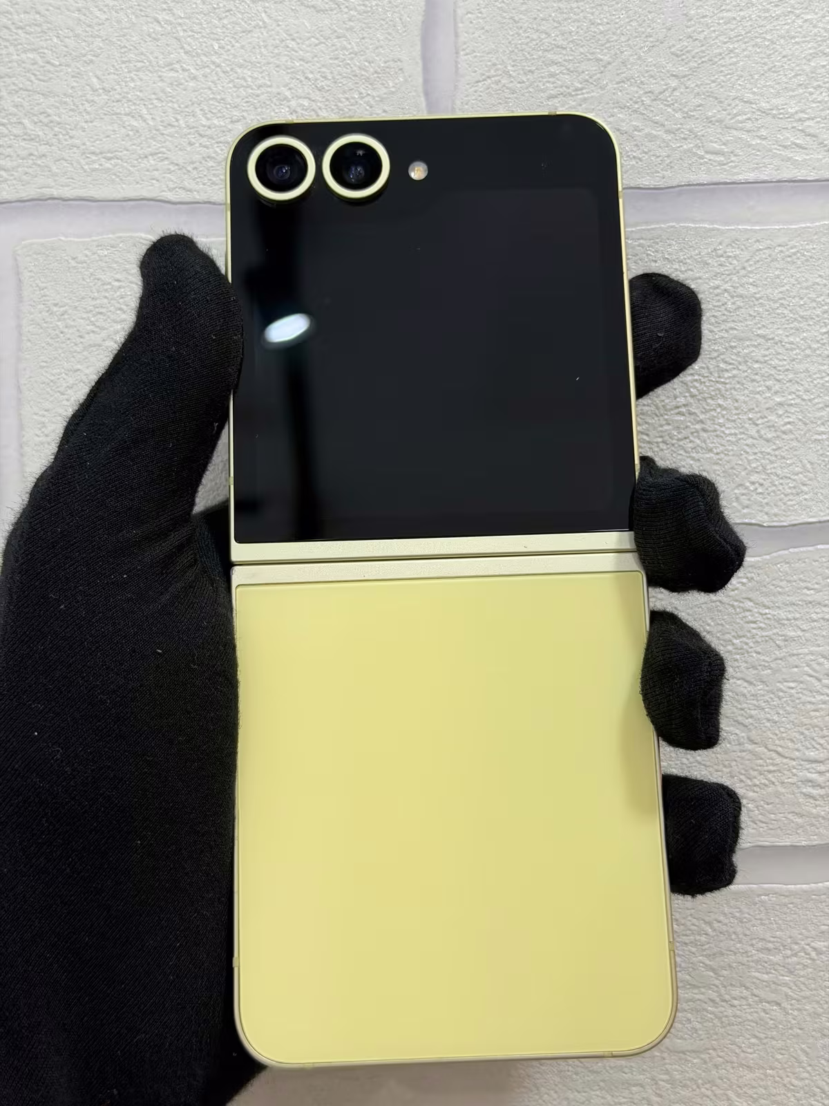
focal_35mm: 48
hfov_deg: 30.3
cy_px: 553
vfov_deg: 39.7
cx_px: 414
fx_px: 1533
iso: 80
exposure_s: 1/50
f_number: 1.78
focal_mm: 6.76
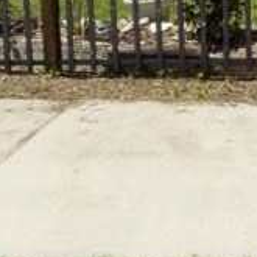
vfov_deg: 20.4
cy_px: -58
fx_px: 664
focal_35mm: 79
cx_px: 372
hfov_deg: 19.4
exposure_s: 1/1000
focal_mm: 4
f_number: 3.1
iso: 80
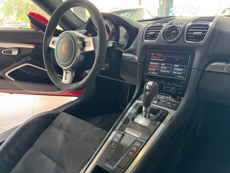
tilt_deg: -21.6
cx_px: 115
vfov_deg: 56.8
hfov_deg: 71.6
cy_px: 86
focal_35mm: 24
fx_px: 159
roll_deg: +2.6
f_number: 1.78
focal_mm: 6.76
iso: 250
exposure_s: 1/60
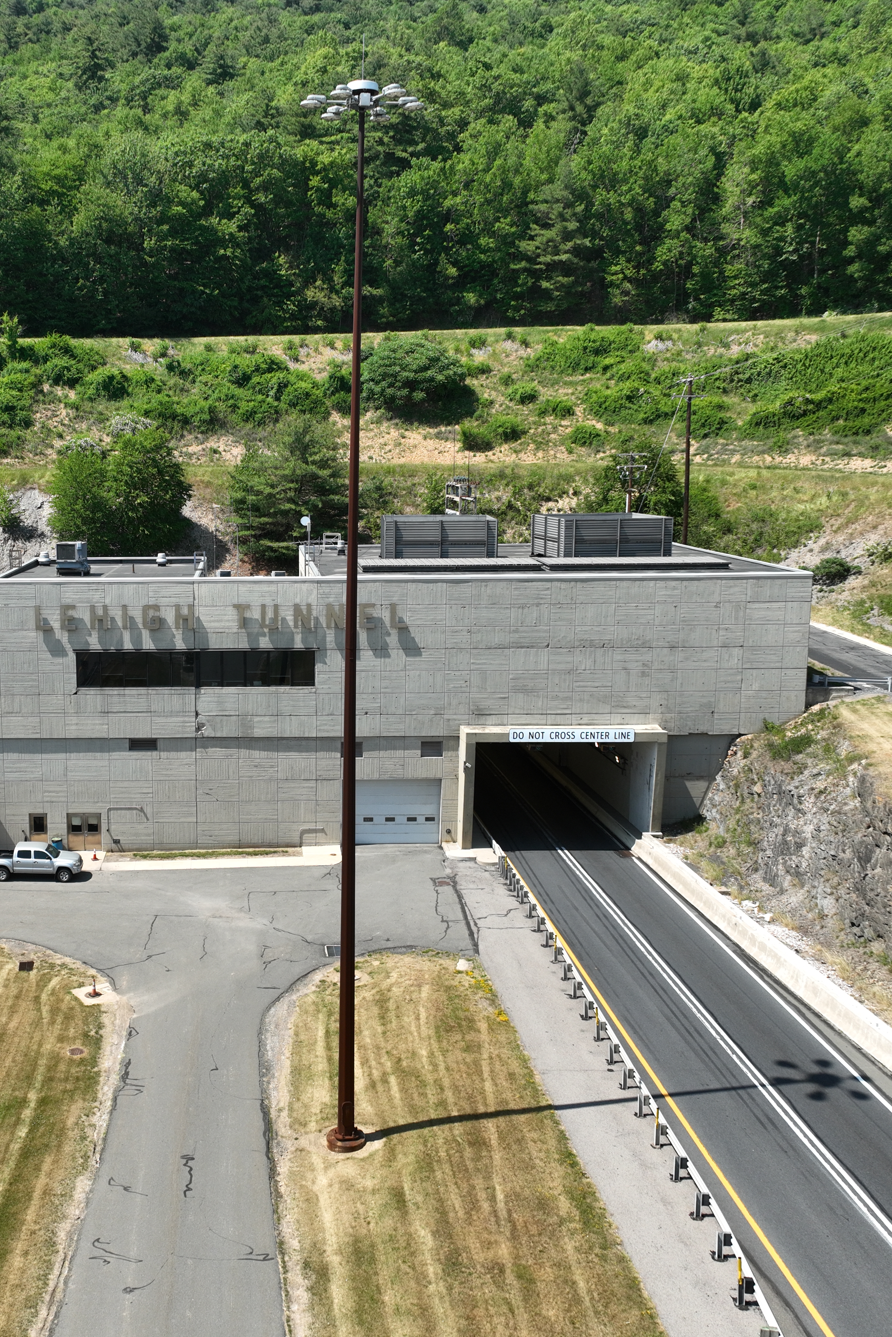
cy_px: 662
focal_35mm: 34
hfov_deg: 37.9
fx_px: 1264
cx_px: 226
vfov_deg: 55.8
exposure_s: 1/1250
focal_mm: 12.29
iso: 100
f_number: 2.8
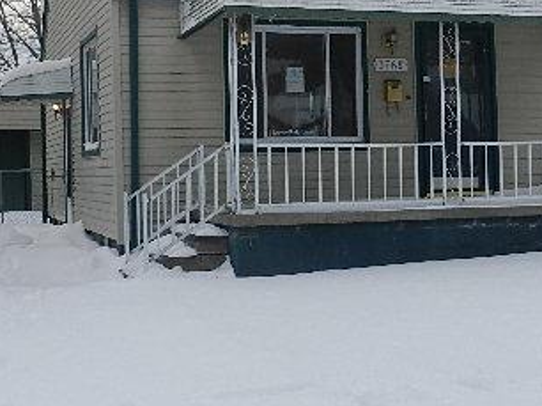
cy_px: 138
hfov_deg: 28.9
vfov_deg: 21.8
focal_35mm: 67
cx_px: 337
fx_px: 1048
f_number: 3.7
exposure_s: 1/1000
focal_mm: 5.6
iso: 160
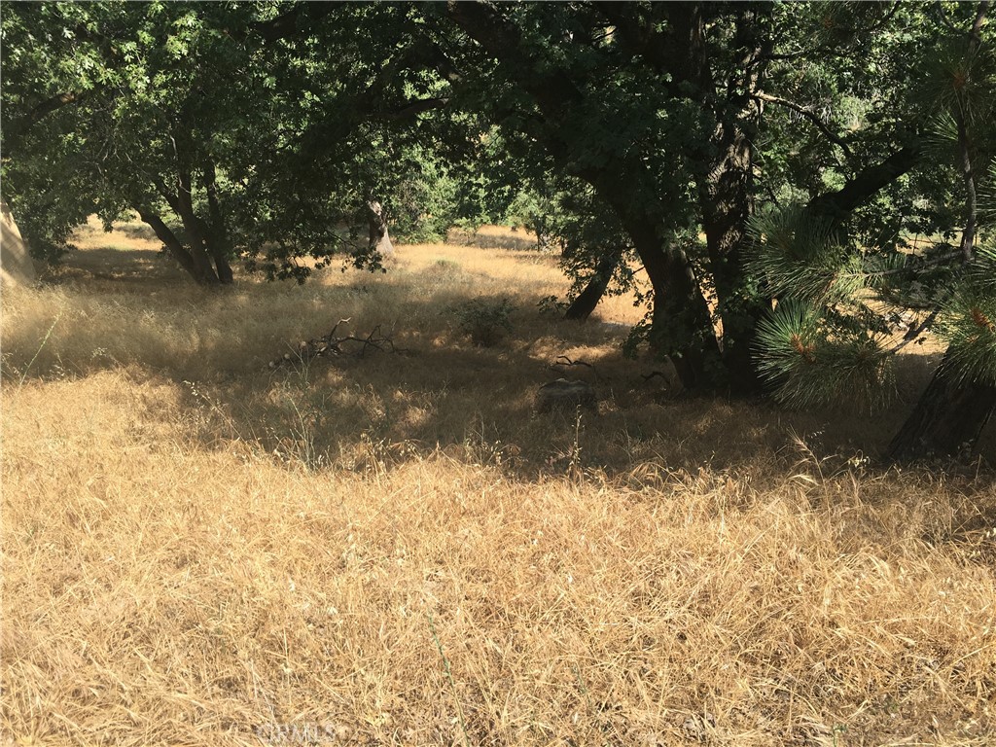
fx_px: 834
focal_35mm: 29
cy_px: 374
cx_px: 498
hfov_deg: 61.7
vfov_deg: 48.2
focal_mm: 4.15
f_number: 2.2
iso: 25
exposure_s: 1/754
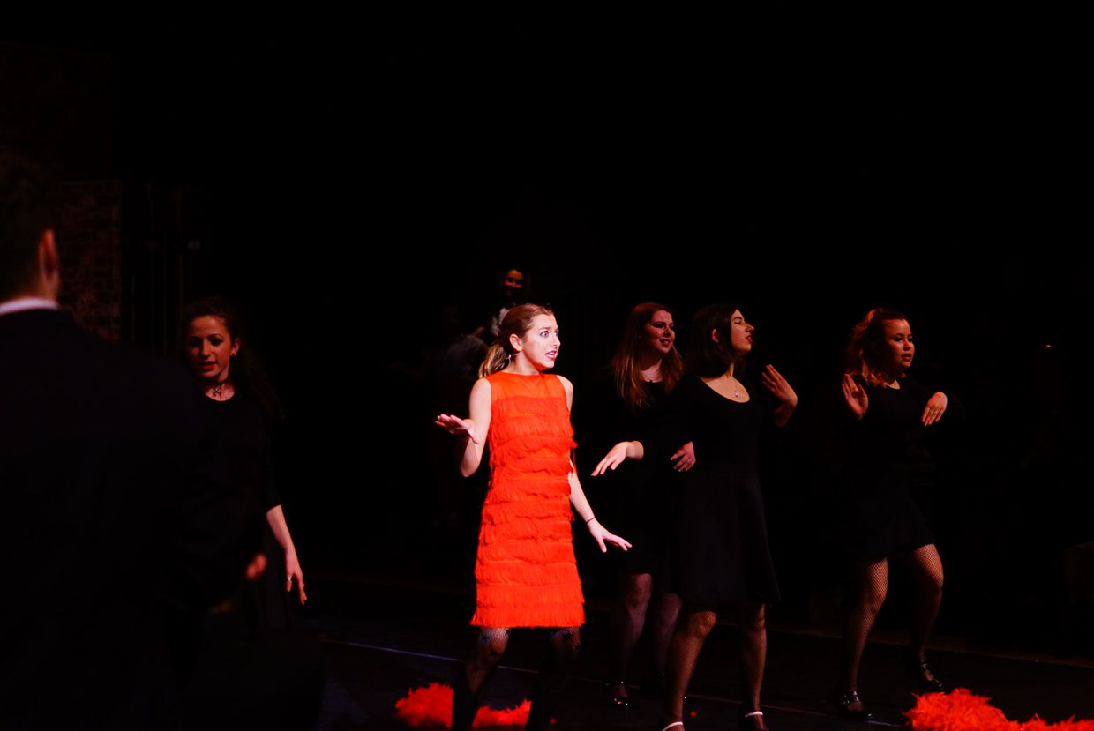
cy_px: 366
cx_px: 547
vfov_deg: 18.2
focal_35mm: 75
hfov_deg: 27.0
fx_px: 2281
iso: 800
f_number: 1.8
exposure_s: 1/640
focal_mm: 50
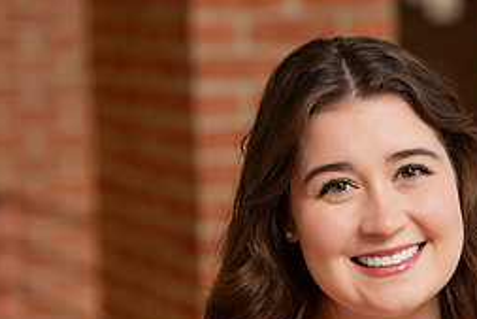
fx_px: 2983
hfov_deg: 9.1
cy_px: 318
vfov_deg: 6.1
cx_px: 326
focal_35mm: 225
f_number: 3.2
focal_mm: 98
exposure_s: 1/250
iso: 320
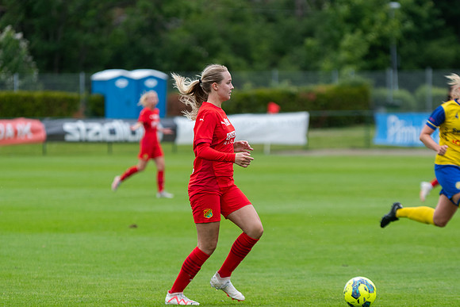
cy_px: 154
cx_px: 230
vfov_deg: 4.3
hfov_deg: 6.4
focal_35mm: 320
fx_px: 4090
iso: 280
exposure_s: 1/1250
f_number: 3.2
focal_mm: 160
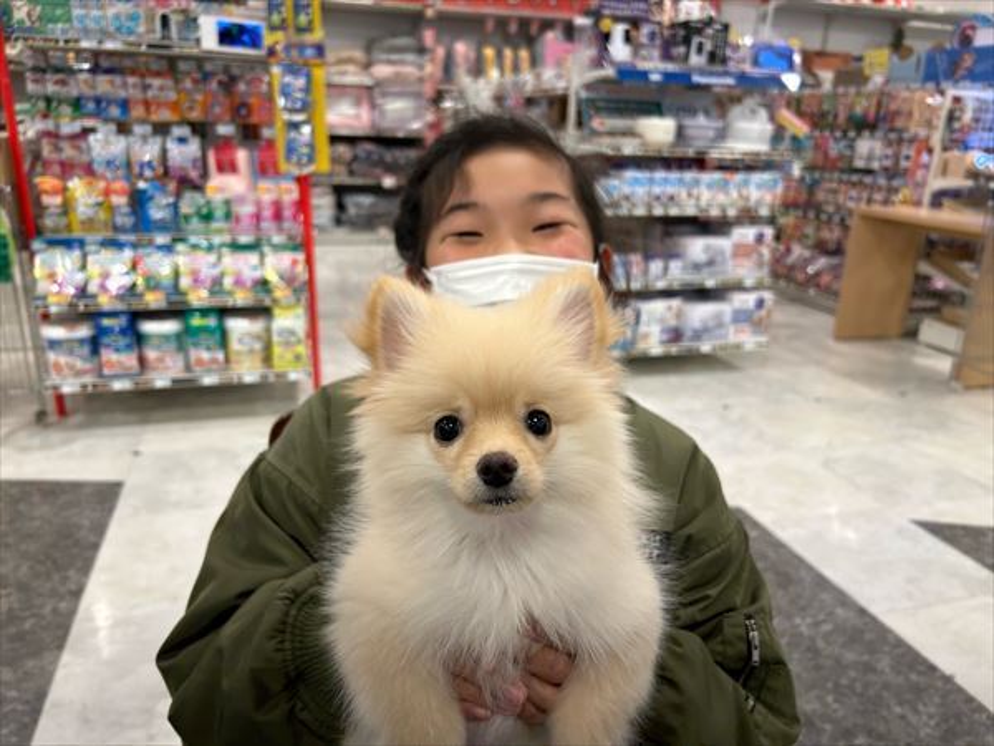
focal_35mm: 26
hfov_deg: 67.3
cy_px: 373
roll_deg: -2.2
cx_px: 497
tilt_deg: -19.1
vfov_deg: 53.1
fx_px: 747
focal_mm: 5.7
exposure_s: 1/100
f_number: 1.5
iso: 64
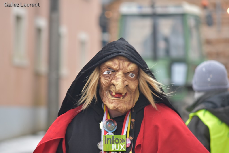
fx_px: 1431
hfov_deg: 9.1
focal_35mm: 225
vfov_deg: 6.1
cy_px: 76
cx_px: 114
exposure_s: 1/100
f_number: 4
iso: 320
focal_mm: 150
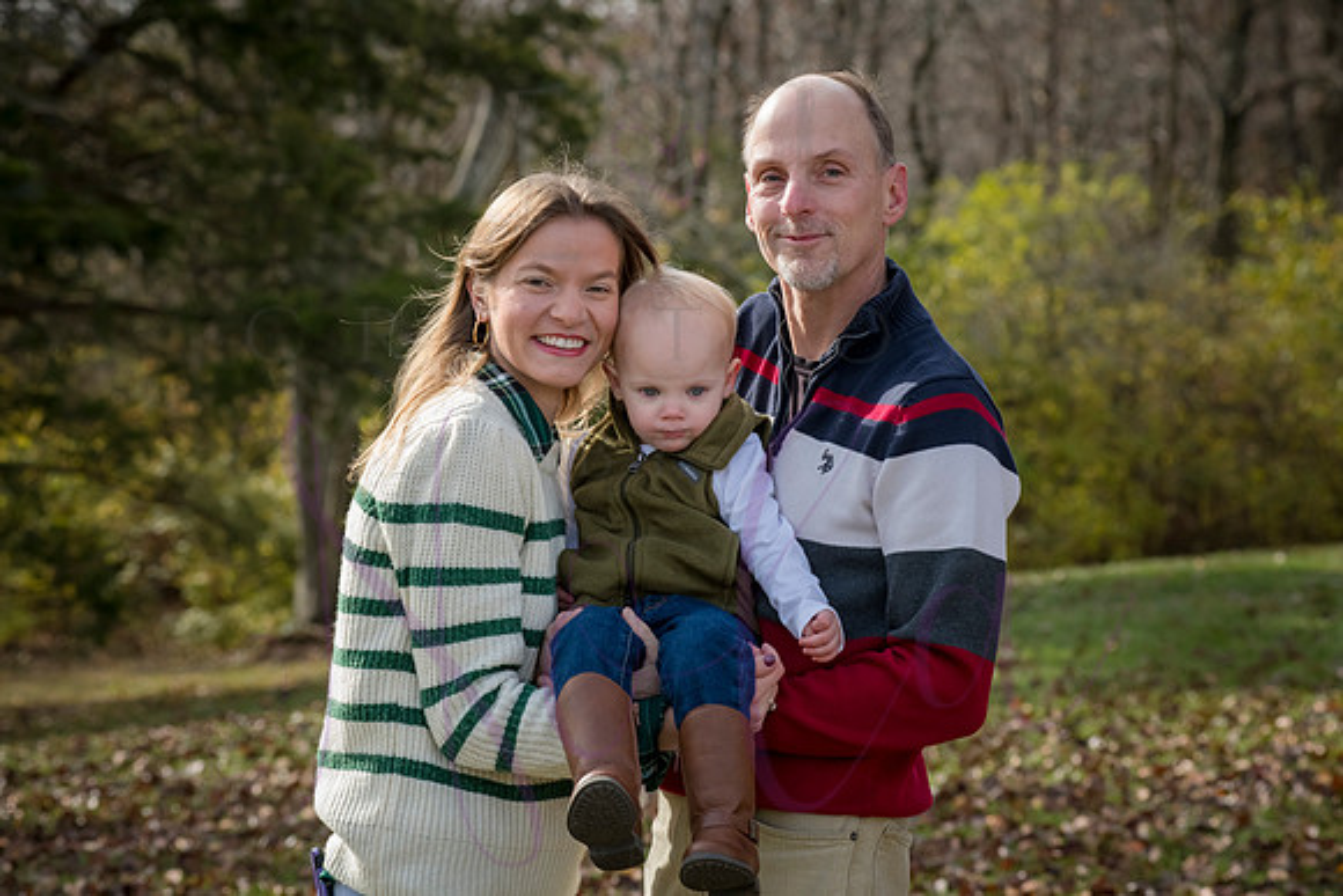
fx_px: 4179
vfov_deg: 12.2
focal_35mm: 112
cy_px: 448
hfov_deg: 18.3
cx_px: 672
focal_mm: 112
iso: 400
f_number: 7.1
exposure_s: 1/500
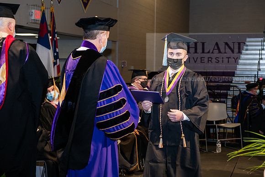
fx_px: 456
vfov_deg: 21.9
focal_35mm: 62
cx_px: 132
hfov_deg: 32.4
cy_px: 88
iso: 1600
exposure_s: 1/200
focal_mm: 62
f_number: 6.3
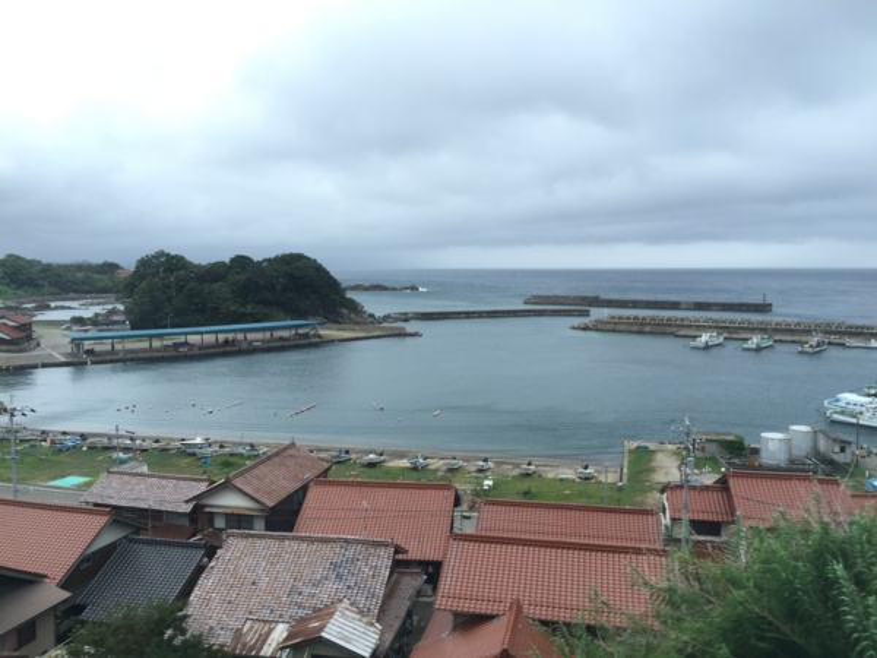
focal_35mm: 29
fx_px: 735
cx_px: 438
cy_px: 329
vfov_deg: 48.2
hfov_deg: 61.7
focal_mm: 4.15
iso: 32
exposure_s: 1/332
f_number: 2.2
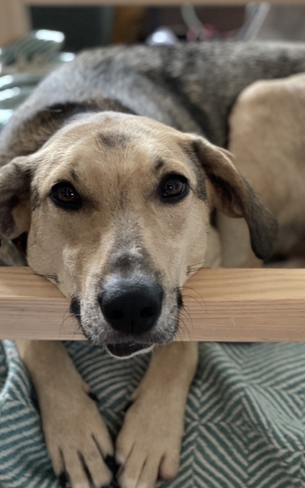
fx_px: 1011
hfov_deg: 17.1
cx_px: 198
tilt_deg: -32.7
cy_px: 248
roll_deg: +1.5
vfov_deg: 27.1
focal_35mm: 76
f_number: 2
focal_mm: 6
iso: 400
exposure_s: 1/17
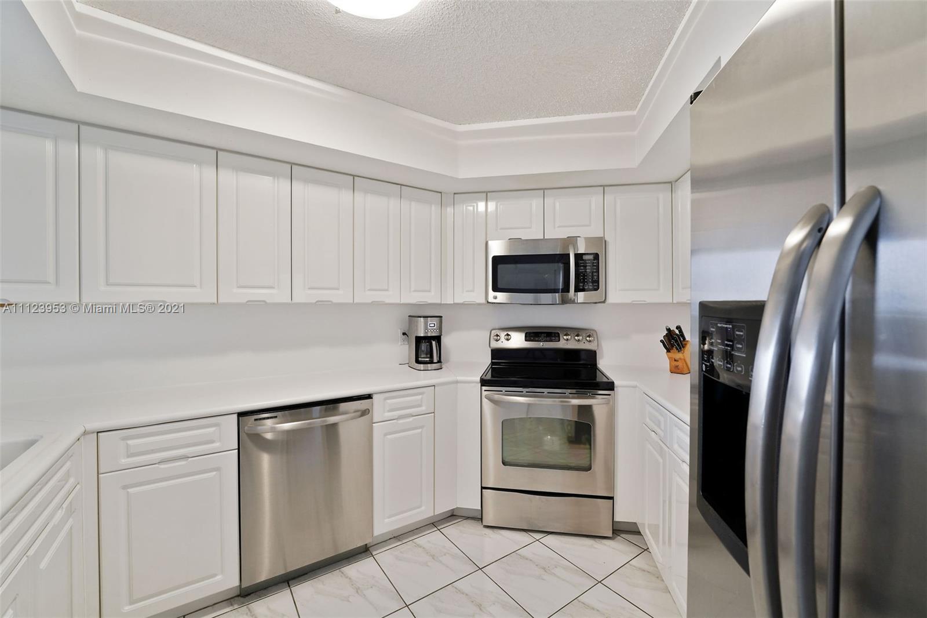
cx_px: 464
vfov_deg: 81.2
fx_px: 360
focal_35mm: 14
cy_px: 309
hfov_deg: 104.3
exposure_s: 1/13
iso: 200
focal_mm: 14
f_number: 8
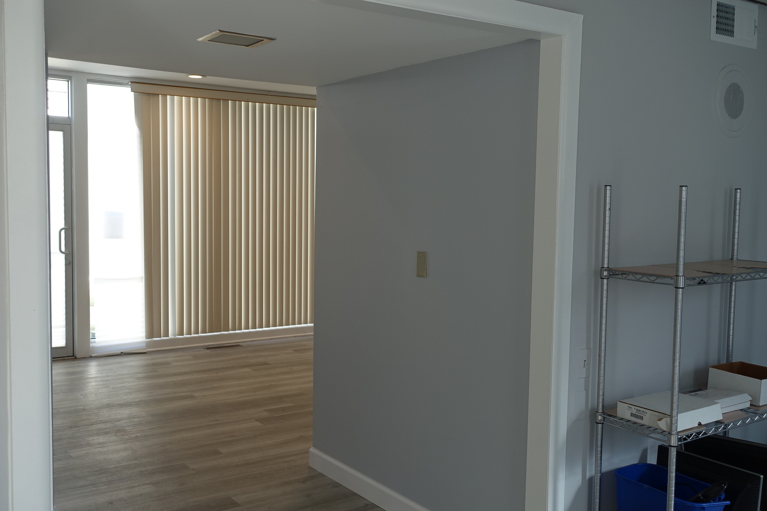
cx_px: 384
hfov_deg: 53.1
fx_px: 767
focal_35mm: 36
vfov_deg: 36.9
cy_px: 256
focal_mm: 13.16
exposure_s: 1/80
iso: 125
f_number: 4
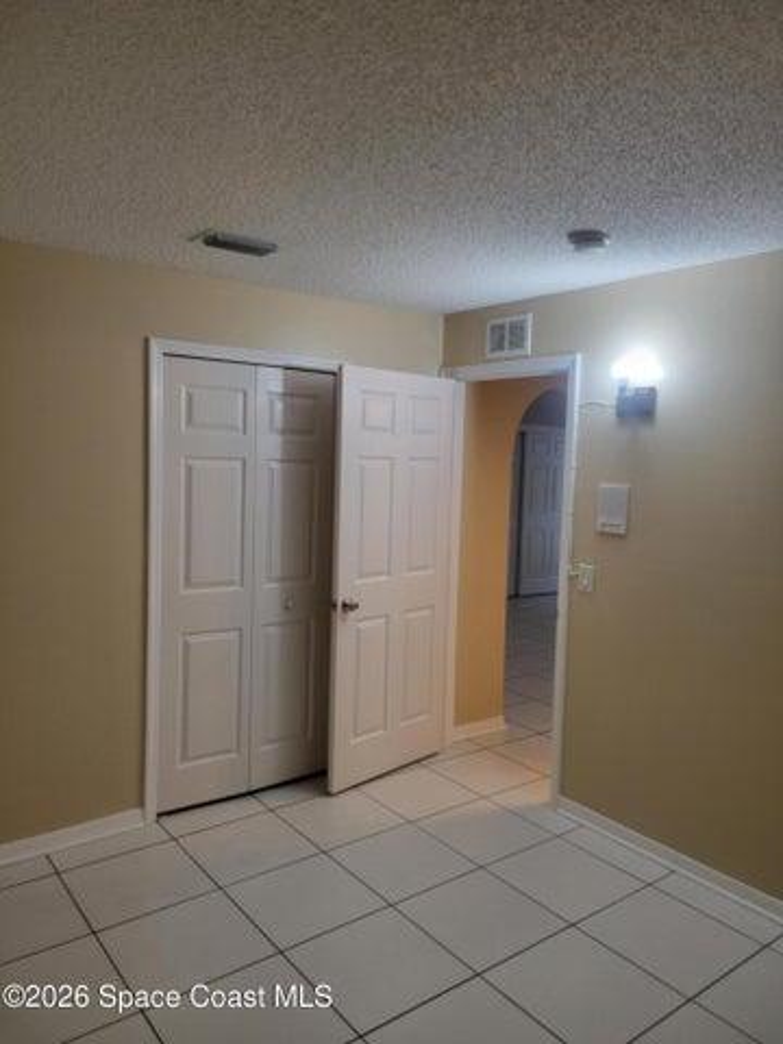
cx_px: 392
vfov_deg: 67.3
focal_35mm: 26
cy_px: 522
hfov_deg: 53.1
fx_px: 784
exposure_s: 1/60
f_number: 1.8
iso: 200
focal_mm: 5.4
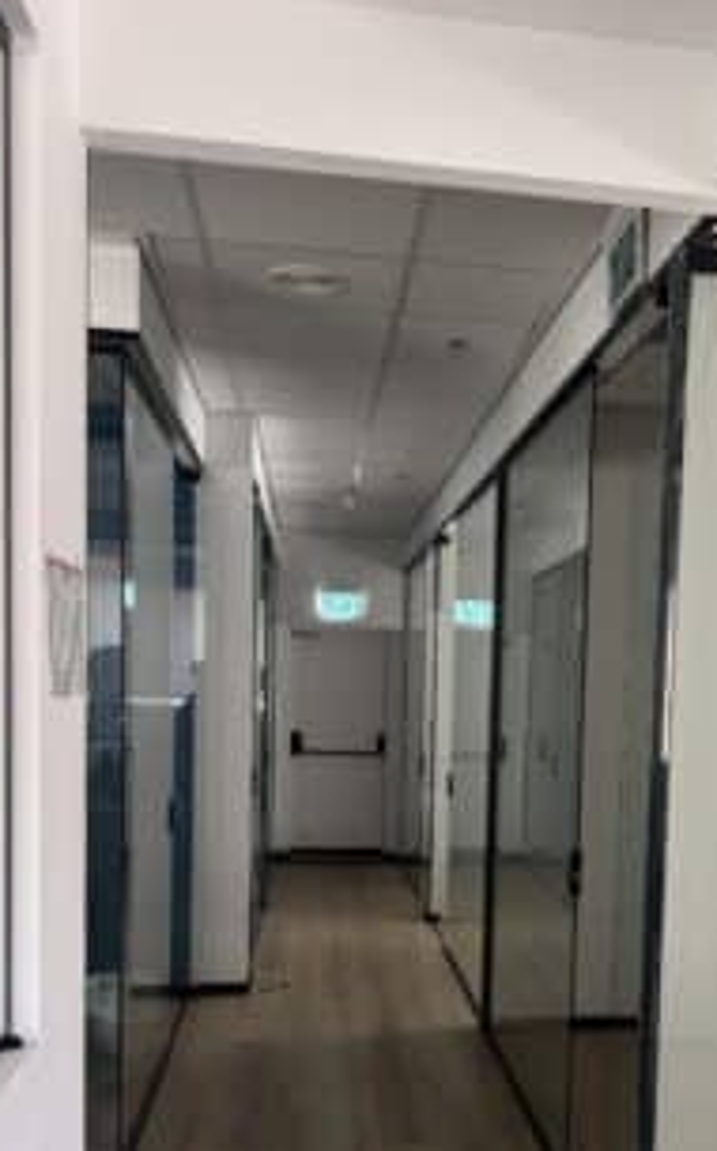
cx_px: 559
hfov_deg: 31.9
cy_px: 787
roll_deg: -2.1
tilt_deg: -2.5
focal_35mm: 39
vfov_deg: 49.4
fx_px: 1222
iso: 500
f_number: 1.78
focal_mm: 6.76
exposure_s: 1/60
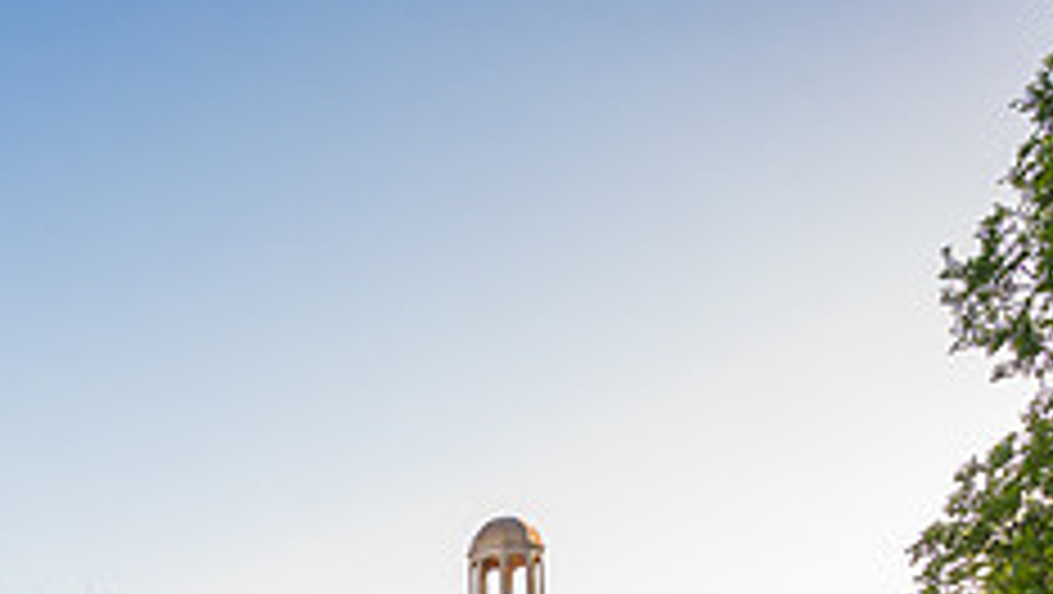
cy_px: 859
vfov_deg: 17.2
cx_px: -38
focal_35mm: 64
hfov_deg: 30.2
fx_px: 1788
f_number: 4.5
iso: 800
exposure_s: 1/1600
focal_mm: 24
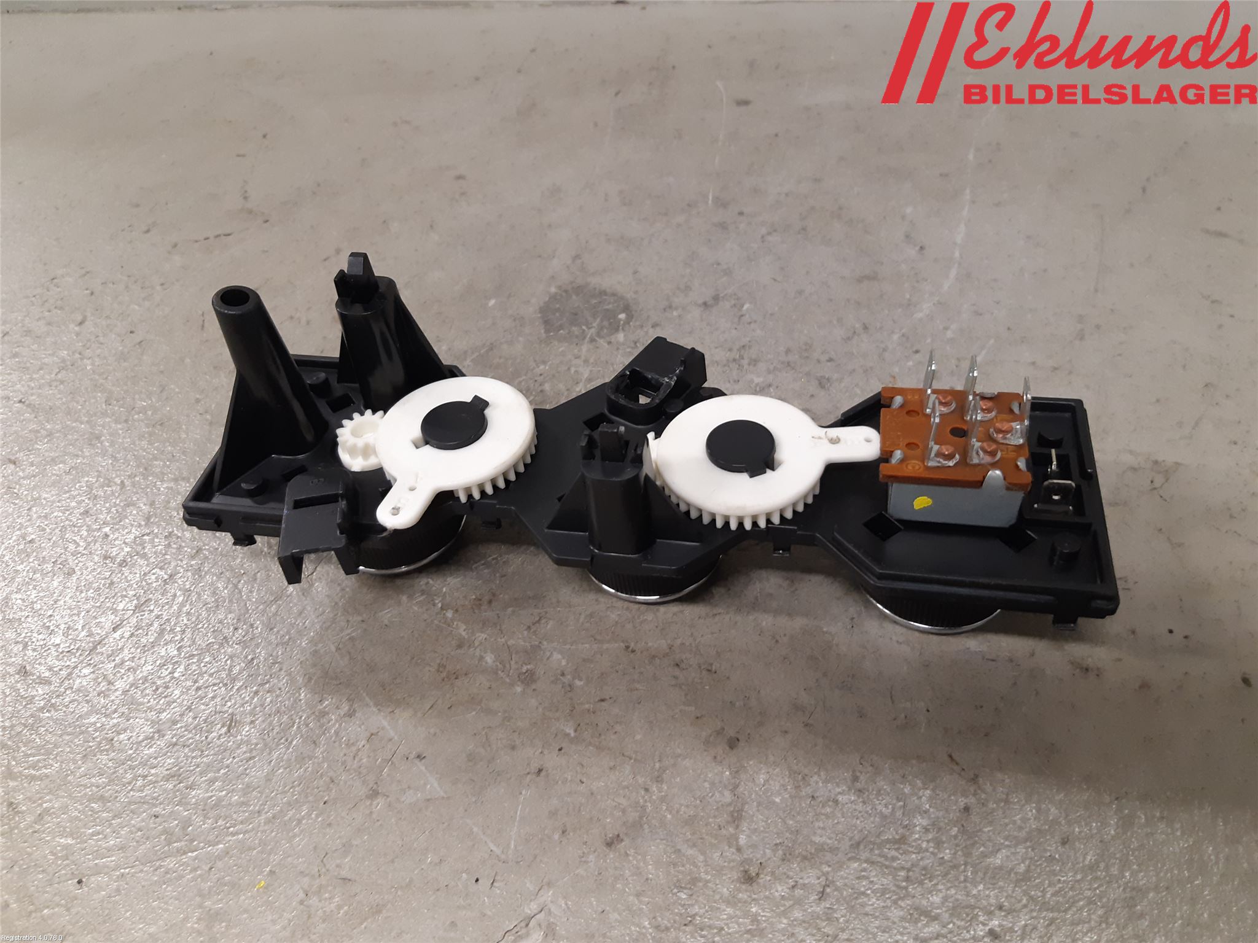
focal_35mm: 26
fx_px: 945
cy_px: 472
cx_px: 629
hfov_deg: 67.3
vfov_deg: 53.1
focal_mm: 3.93
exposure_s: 1/50
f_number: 1.7
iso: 160
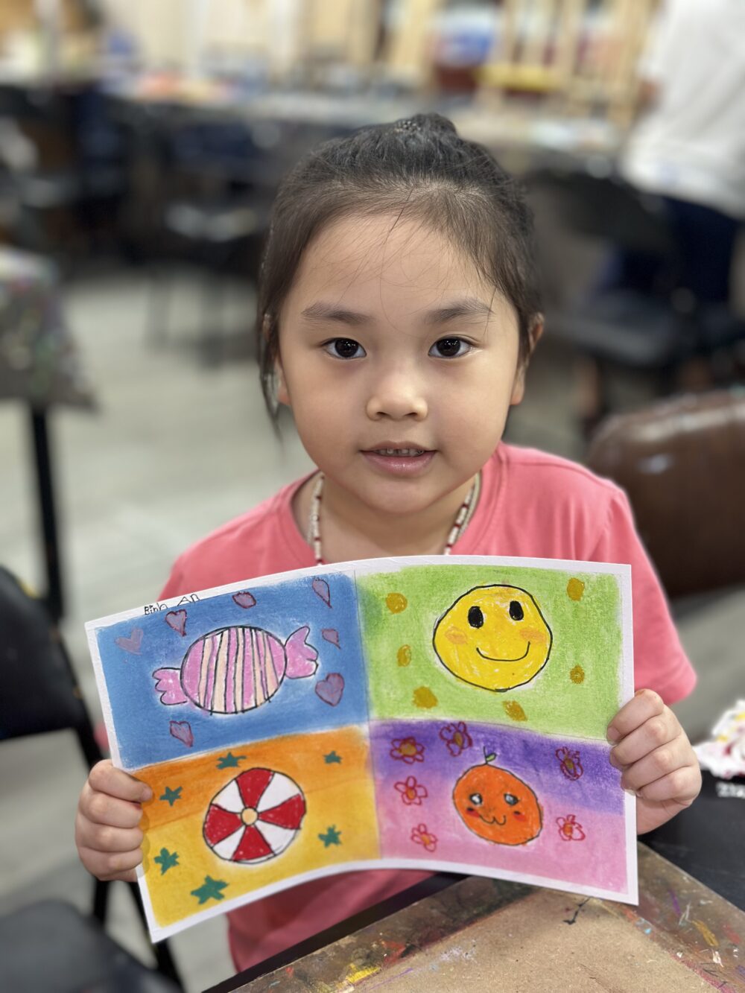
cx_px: 372
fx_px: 1377
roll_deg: +0.9
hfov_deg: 30.3
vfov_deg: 39.7
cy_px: 496
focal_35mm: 48
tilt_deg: -22.1
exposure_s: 1/100
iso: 160
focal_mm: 6.86
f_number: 1.78
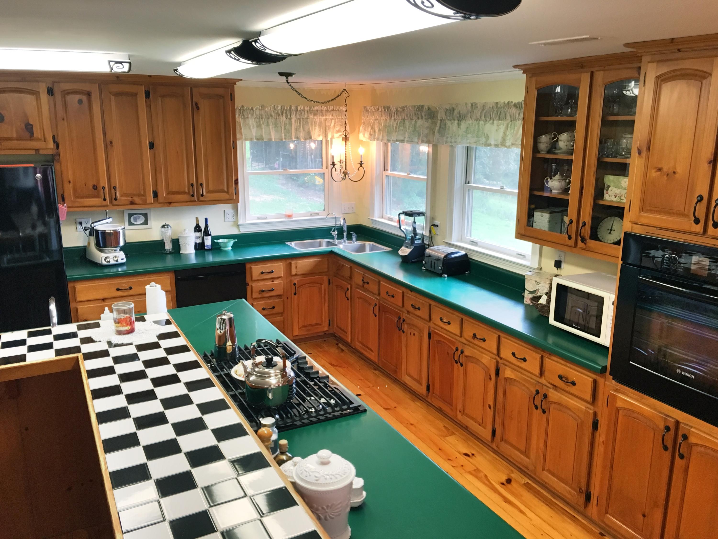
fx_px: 602
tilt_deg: -13.2
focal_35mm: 29
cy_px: 270
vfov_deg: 48.3
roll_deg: -0.1
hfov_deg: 61.6
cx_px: 359
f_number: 2.2
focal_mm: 4.15
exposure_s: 1/30
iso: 32
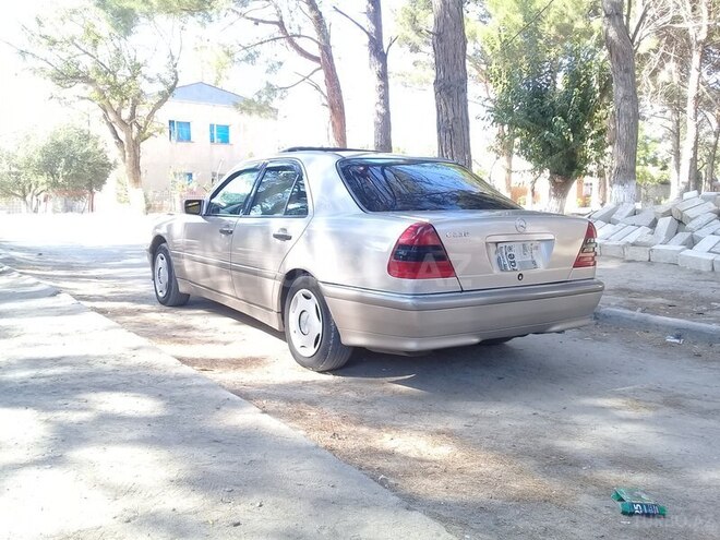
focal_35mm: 31
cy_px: 270
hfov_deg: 58.4
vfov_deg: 45.4
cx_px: 360
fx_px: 645
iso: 50
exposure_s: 1/106
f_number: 2.2
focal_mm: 3.3
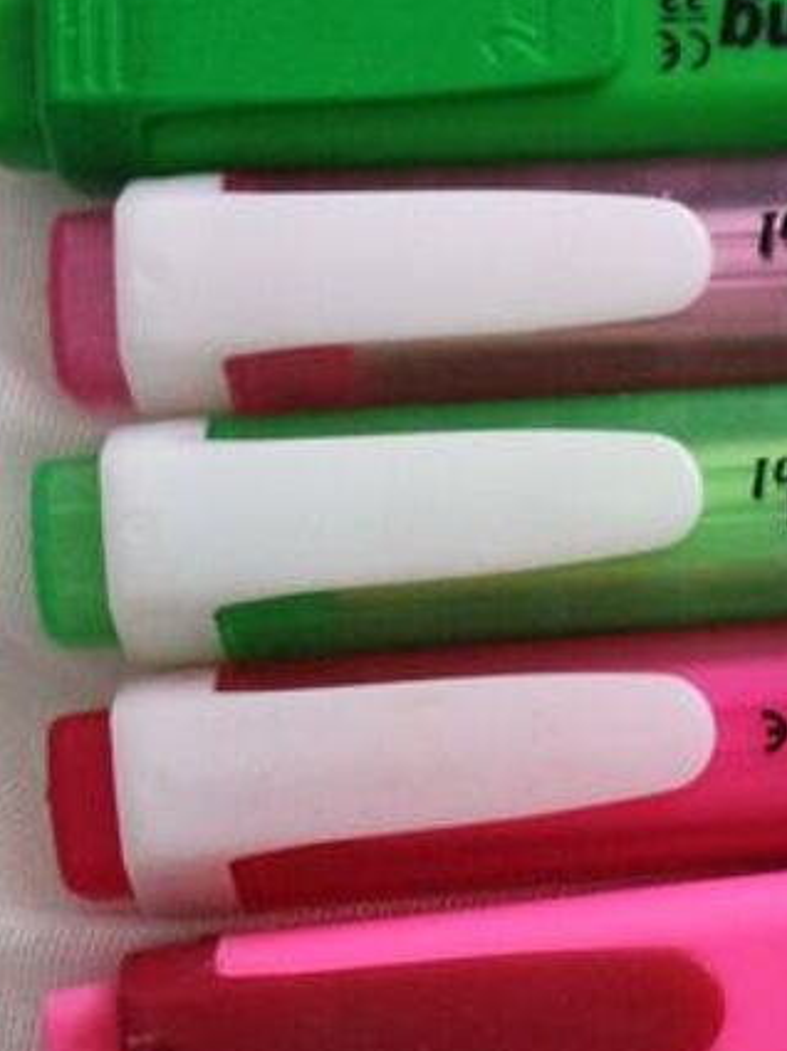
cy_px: 943
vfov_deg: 13.4
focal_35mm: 146
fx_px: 4432
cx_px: 1116
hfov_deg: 9.9
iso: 1600
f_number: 4
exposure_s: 1/50
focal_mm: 28
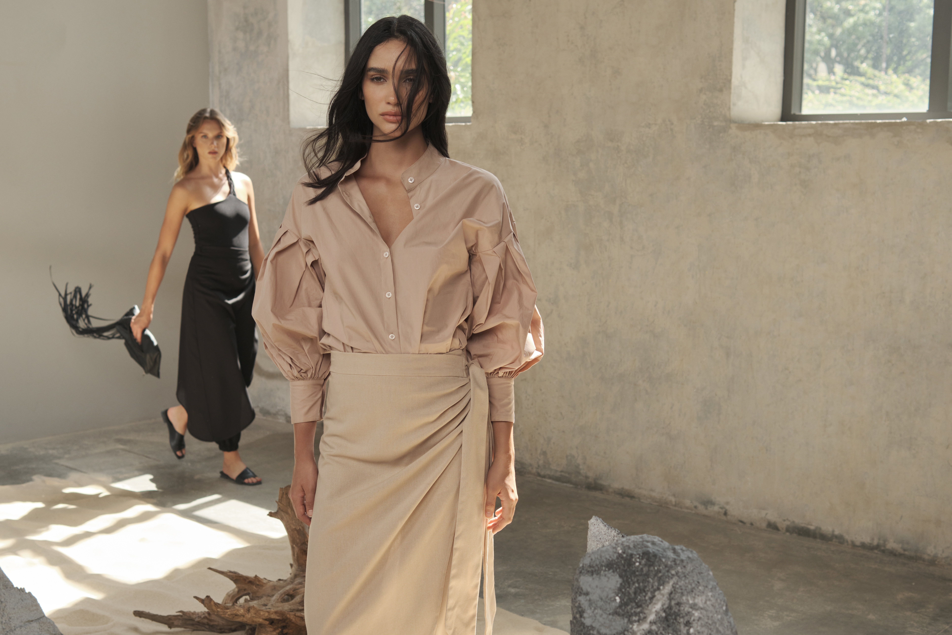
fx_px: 1190
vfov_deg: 29.9
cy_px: 318
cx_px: 476
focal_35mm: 45
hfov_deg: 43.6
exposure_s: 1/400
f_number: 4
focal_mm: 30
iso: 640
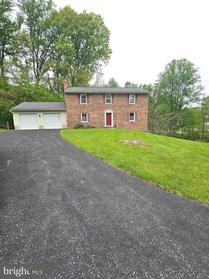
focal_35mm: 13
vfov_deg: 106.2
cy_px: 140
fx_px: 105
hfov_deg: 89.9
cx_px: 104
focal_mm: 2.2
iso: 50
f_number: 2.2
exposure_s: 1/912
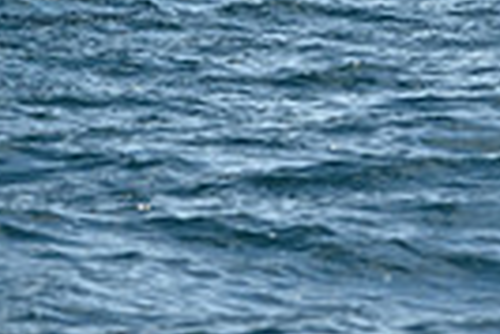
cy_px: -683
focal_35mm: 588
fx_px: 8175
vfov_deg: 2.3
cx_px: 36
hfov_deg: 3.5
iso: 320
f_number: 7.1
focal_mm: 135
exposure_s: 1/1000
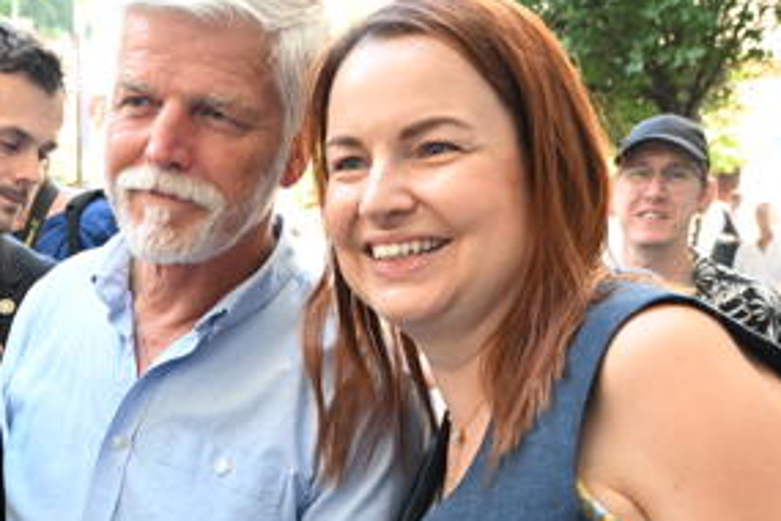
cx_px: 85
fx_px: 1367
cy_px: 526
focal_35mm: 63
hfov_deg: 30.5
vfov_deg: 20.8
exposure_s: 1/250
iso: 2000
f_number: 5
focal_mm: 26
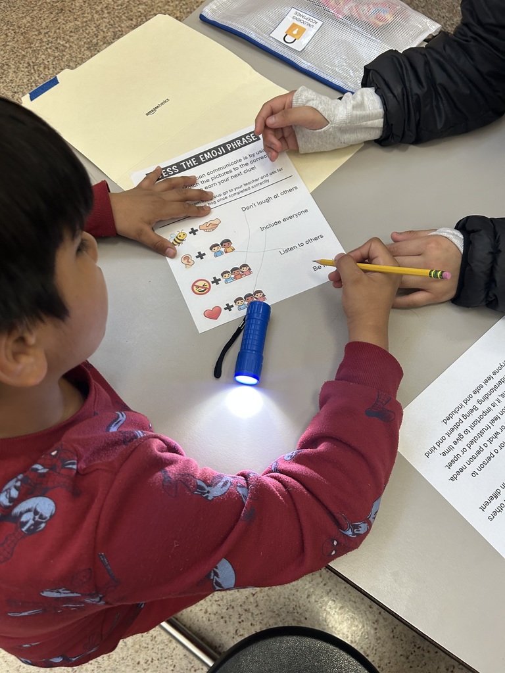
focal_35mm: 26
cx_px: 252
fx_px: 506
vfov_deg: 67.3
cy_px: 336
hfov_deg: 53.1
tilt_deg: -64.8
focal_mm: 5.7
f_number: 1.5
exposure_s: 1/120
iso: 125
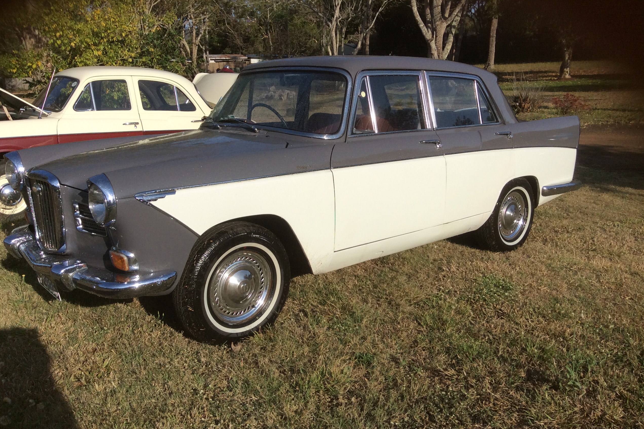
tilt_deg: -15.6
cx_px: 316
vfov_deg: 38.9
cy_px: 207
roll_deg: +2.0
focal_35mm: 34
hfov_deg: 55.8
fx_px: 608
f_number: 2.4
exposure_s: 1/2387
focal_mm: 3.3
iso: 32
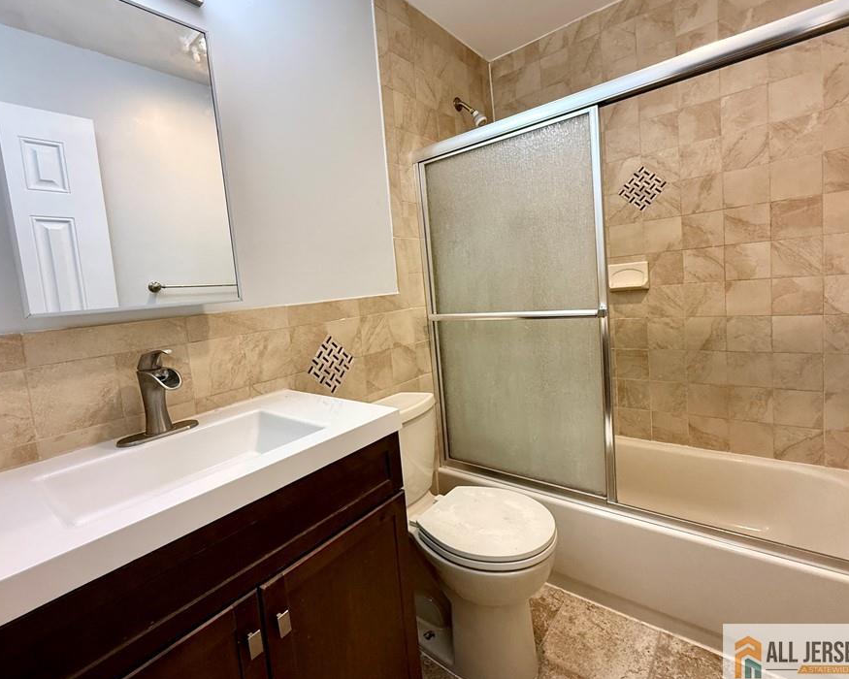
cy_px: 318
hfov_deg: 93.1
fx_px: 402
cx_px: 424
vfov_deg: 80.3
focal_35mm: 16
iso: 200
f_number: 2.2
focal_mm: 2.22
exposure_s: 1/120
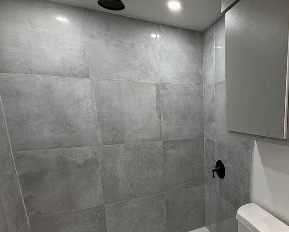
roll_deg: +0.1
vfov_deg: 60.1
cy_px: 146
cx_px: 220
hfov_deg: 67.6
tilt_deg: -10.7
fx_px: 197
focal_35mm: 23
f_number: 2.2
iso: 200
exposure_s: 1/120
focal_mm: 2.22
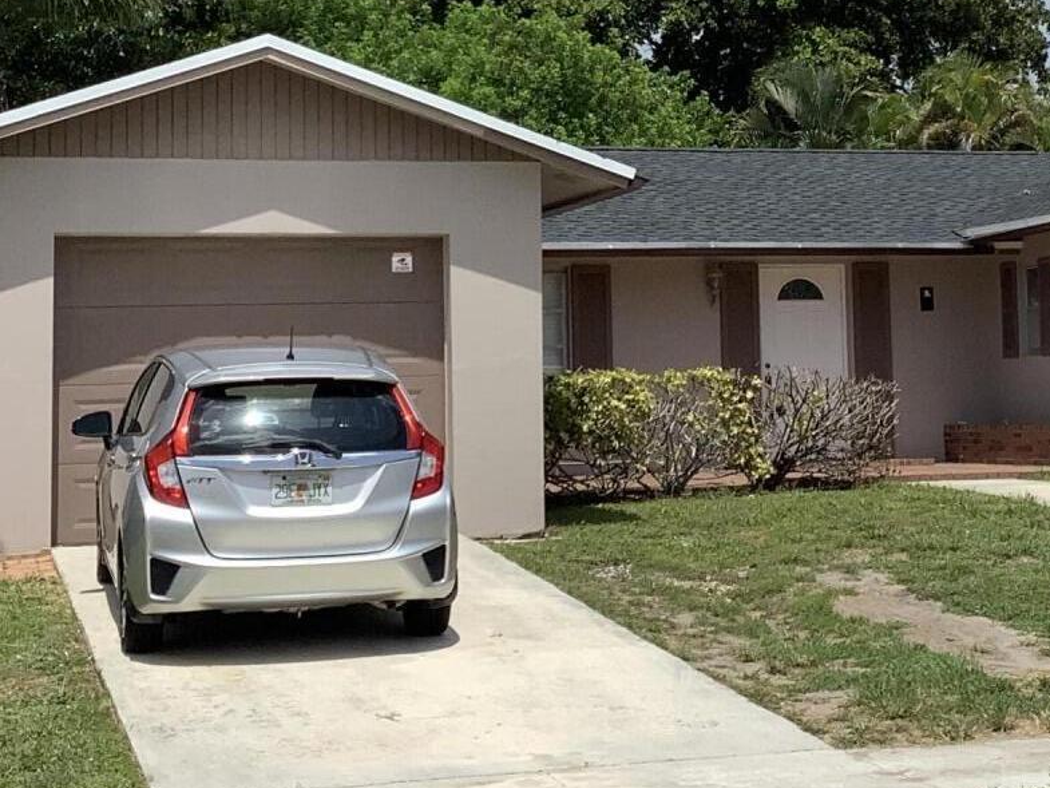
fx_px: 2397
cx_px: 728
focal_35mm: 79
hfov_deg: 24.5
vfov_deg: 18.5
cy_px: 130
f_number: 2.4
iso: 25
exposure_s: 1/2551
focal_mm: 3.3
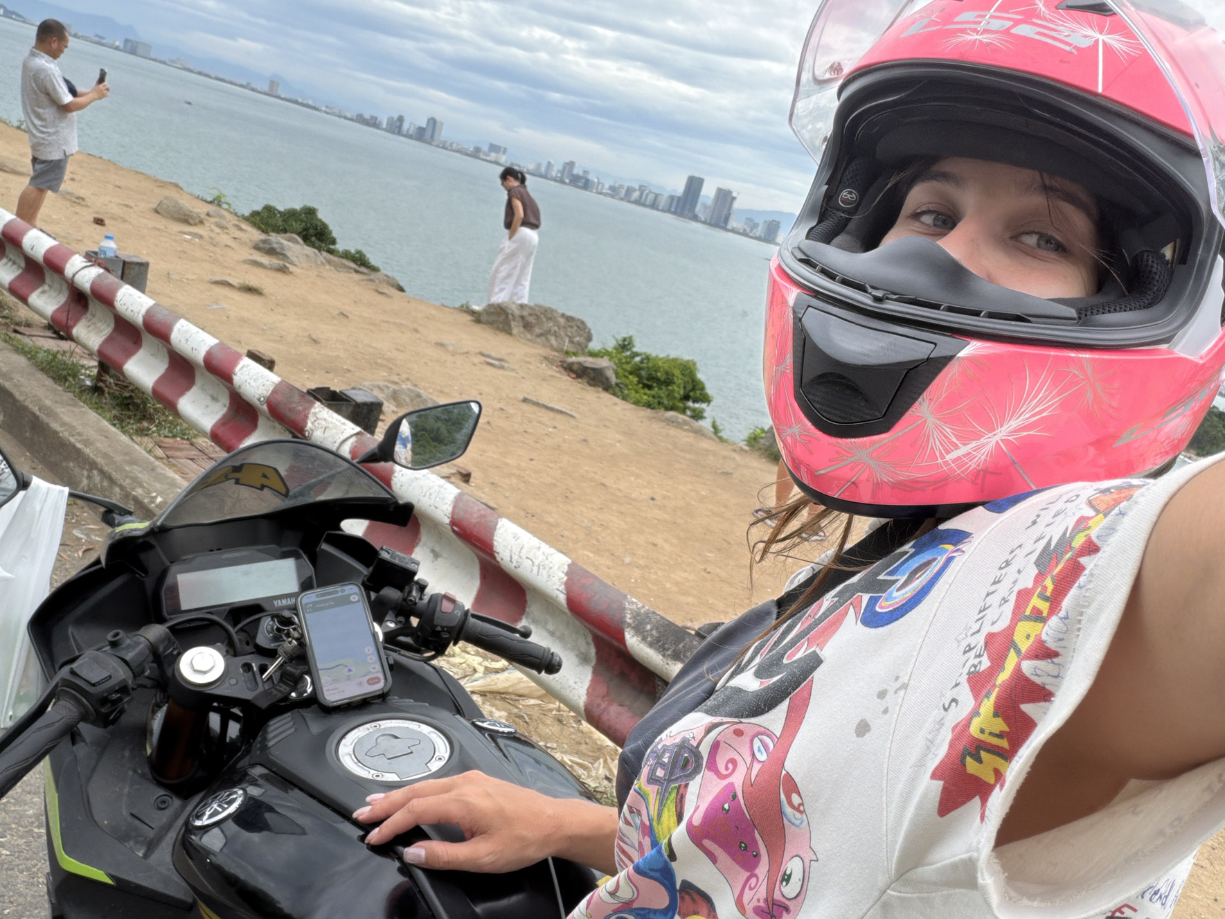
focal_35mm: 26
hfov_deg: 67.1
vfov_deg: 52.9
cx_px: 543
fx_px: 920
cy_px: 401
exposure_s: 1/300
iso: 32
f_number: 1.9
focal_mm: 2.71
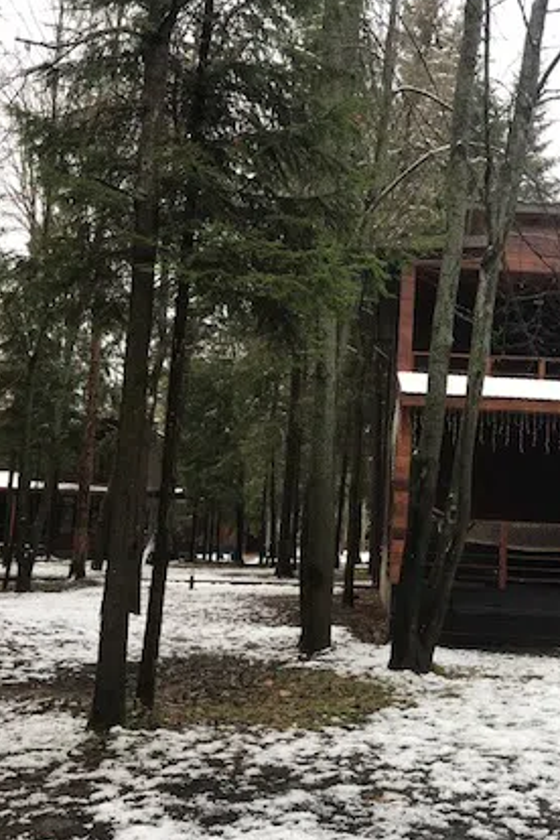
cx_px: 428
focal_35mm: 45
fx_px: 1050
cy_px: 406
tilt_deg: +9.9
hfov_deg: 29.3
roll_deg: -2.4
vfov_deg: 43.6
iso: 25
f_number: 1.8
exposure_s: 1/100
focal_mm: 3.99
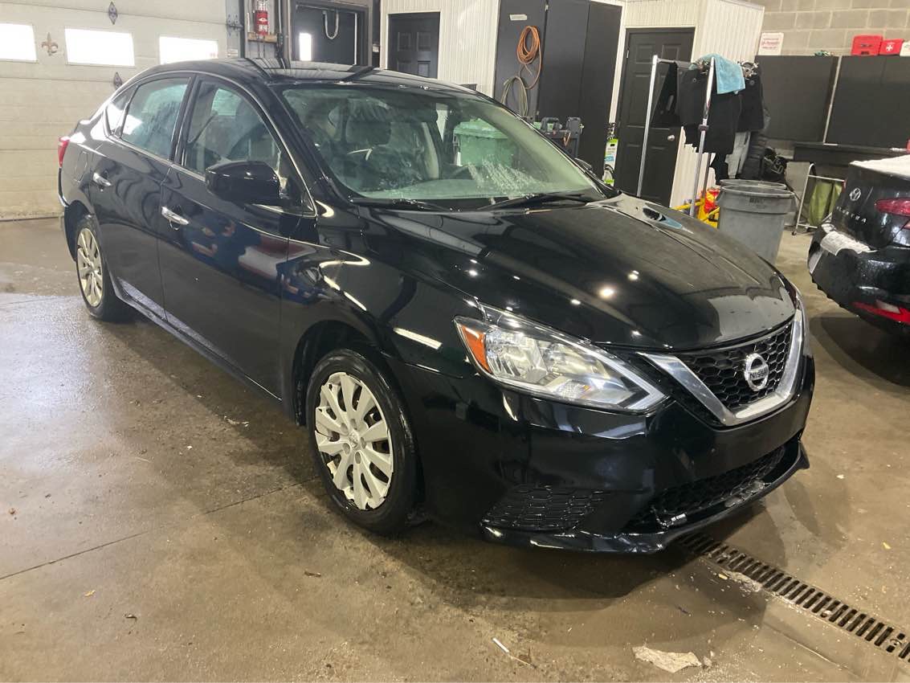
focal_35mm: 29
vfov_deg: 48.2
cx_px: 455
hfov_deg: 61.7
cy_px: 342
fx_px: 762
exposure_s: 1/60
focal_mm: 3
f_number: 1.8
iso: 200
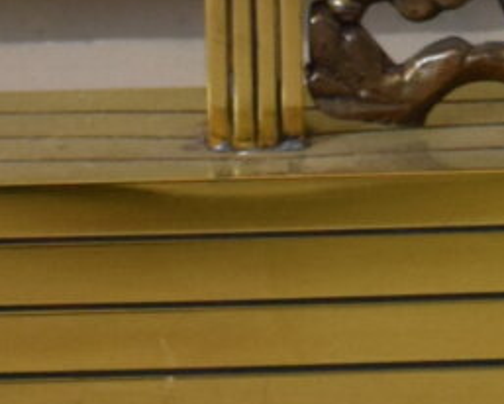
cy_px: -492
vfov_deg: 2.9
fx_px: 7942
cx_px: 560
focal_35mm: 532
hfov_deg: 3.6
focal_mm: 38
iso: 800
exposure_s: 1/60
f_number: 4.2
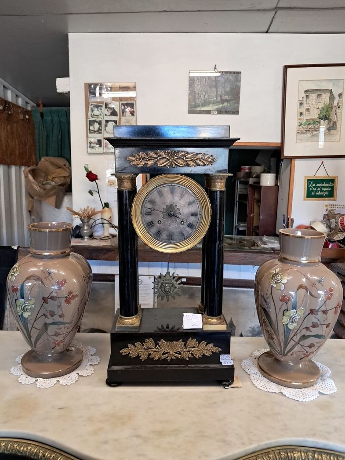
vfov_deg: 65.3
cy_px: 230
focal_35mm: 27
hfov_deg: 51.4
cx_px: 172
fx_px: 359
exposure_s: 1/50
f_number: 1.8
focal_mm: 4
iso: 400
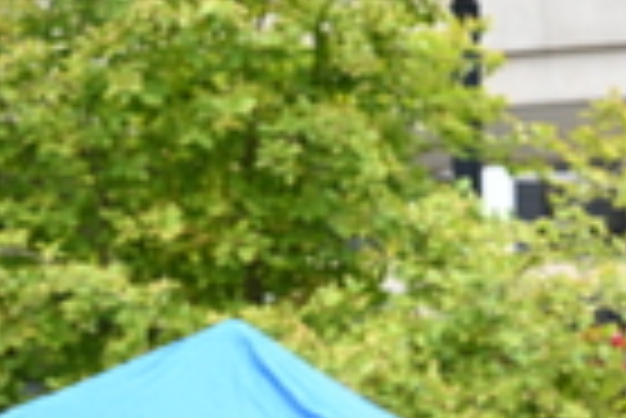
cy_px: 712
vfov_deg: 3.3
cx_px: 518
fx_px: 7154
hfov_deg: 5.0
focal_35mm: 411
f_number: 4
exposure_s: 1/500
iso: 2000
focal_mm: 104
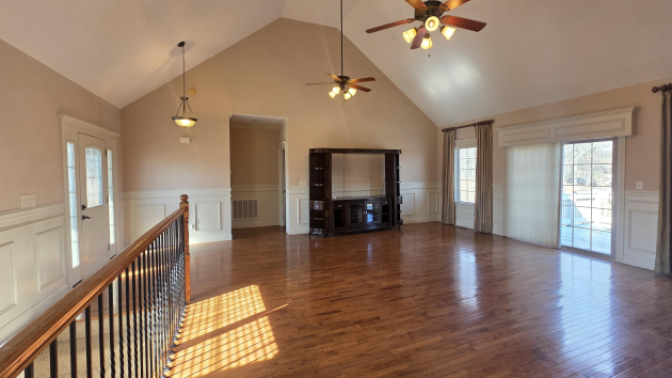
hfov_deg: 103.0
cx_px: 339
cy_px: 180
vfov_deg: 70.4
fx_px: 267
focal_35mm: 15
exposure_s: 1/120
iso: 100
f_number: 1.9
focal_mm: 2.2
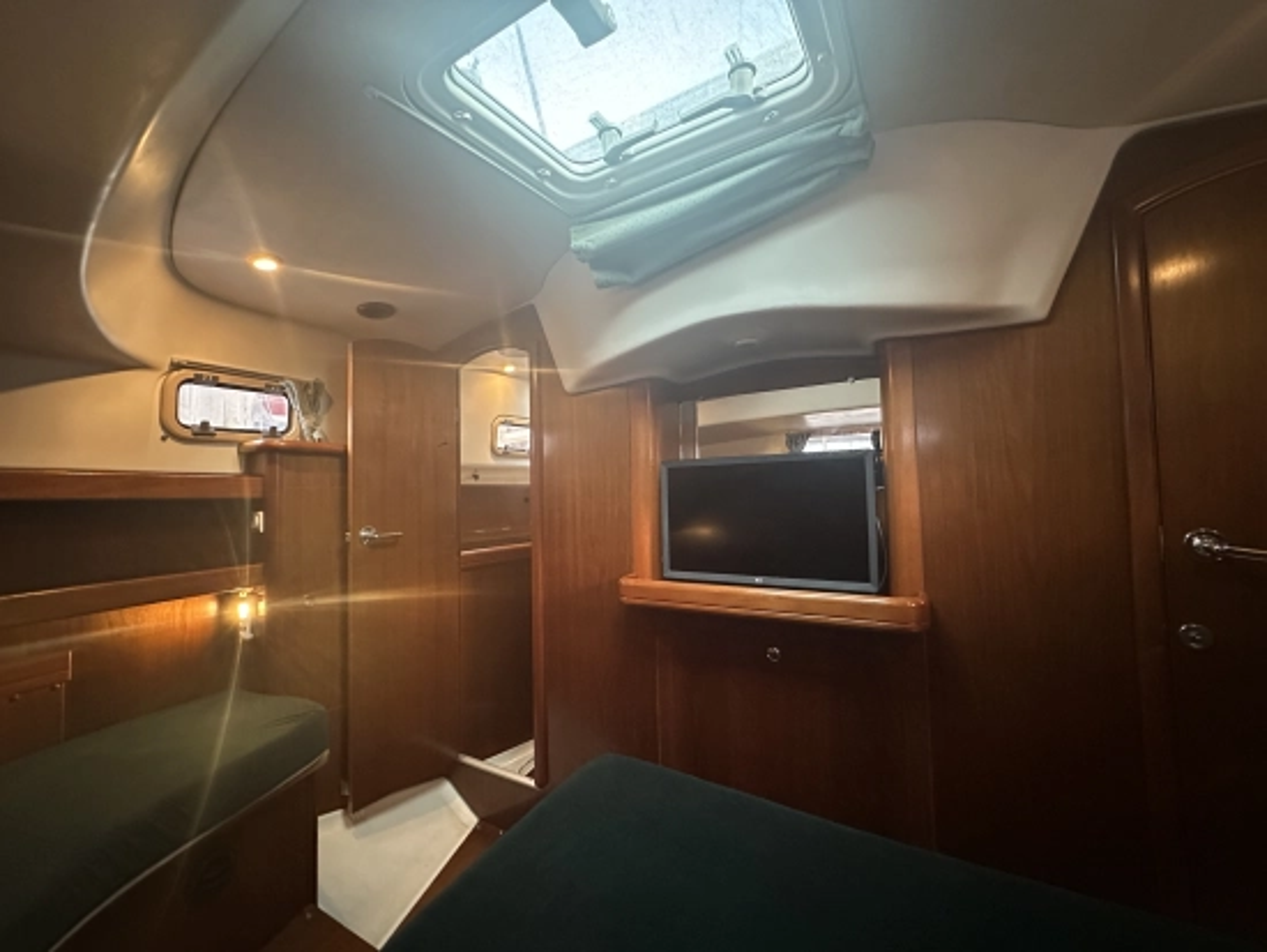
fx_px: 513
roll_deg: +1.8
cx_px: 634
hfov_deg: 102.0
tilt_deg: +3.4
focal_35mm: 14
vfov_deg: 85.7
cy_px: 476
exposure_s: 1/50
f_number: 2.2
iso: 1250
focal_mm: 2.22
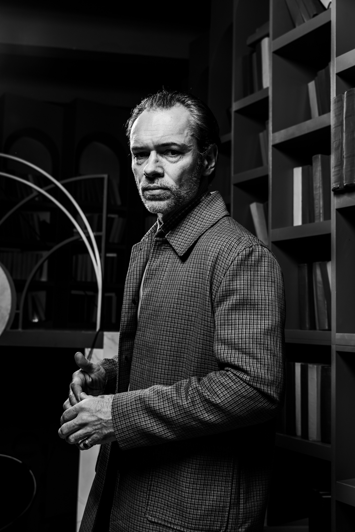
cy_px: 266
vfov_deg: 49.9
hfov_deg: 34.5
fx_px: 572
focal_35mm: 39
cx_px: 178
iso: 100
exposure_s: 1/125
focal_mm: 38.7
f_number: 5
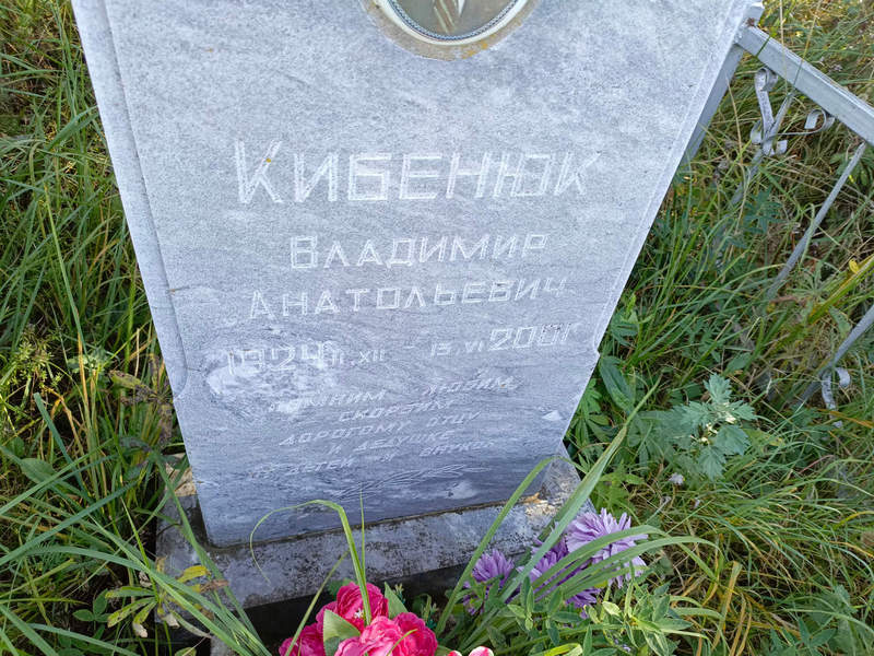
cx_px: 437
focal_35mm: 25
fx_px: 631
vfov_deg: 54.9
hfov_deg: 69.4
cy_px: 328
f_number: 1.69
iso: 116
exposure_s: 1/101
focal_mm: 4.76
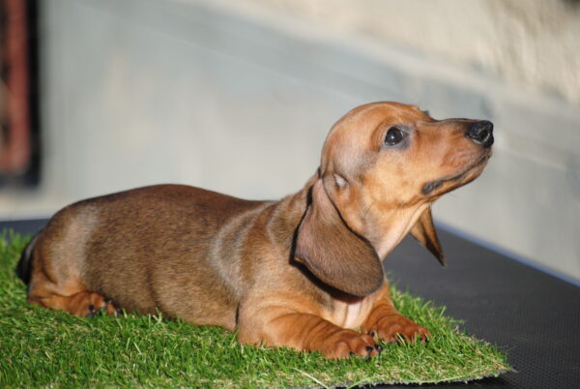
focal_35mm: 218
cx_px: 290
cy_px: 194
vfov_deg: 6.3
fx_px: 3509
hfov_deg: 9.4
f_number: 5
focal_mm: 145
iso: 180
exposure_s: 1/500
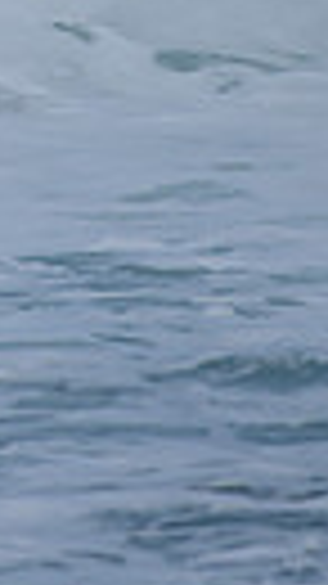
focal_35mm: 2346
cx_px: -404
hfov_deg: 0.5
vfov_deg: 0.9
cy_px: -205
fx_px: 36321
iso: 160
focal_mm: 500
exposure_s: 1/2000
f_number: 5.6
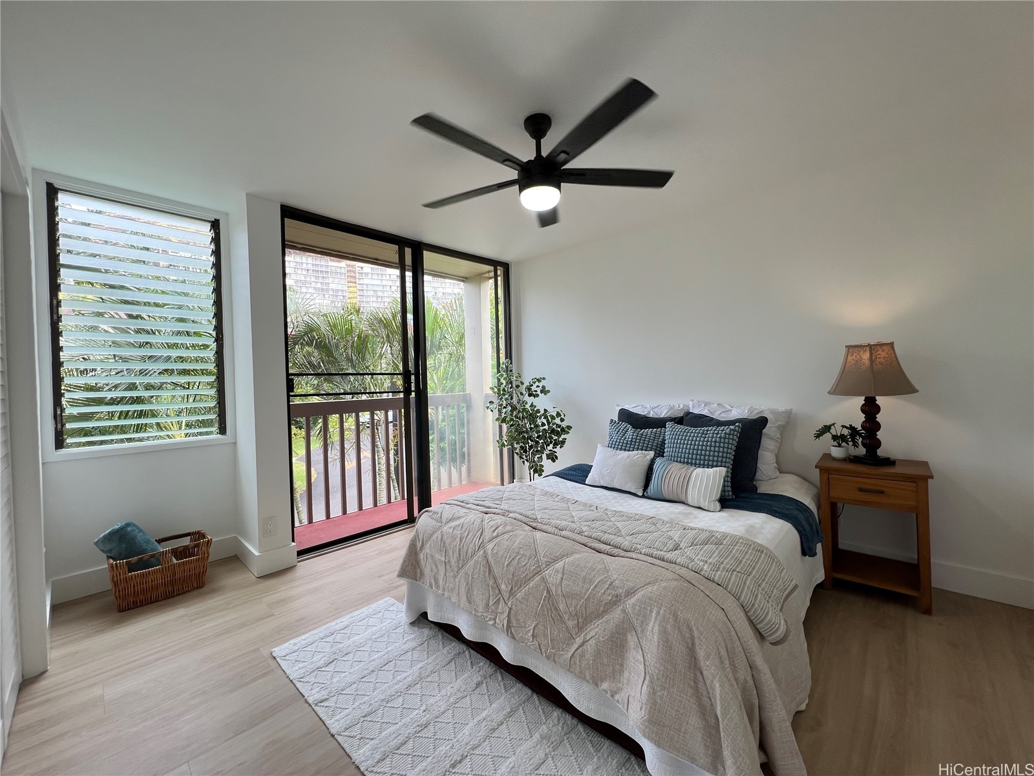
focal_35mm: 13
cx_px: 517
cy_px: 388
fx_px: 388
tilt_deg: -0.9
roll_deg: +1.4
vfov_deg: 89.9
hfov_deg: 106.2
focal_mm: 1.57
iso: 50
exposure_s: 1/120
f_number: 1.8
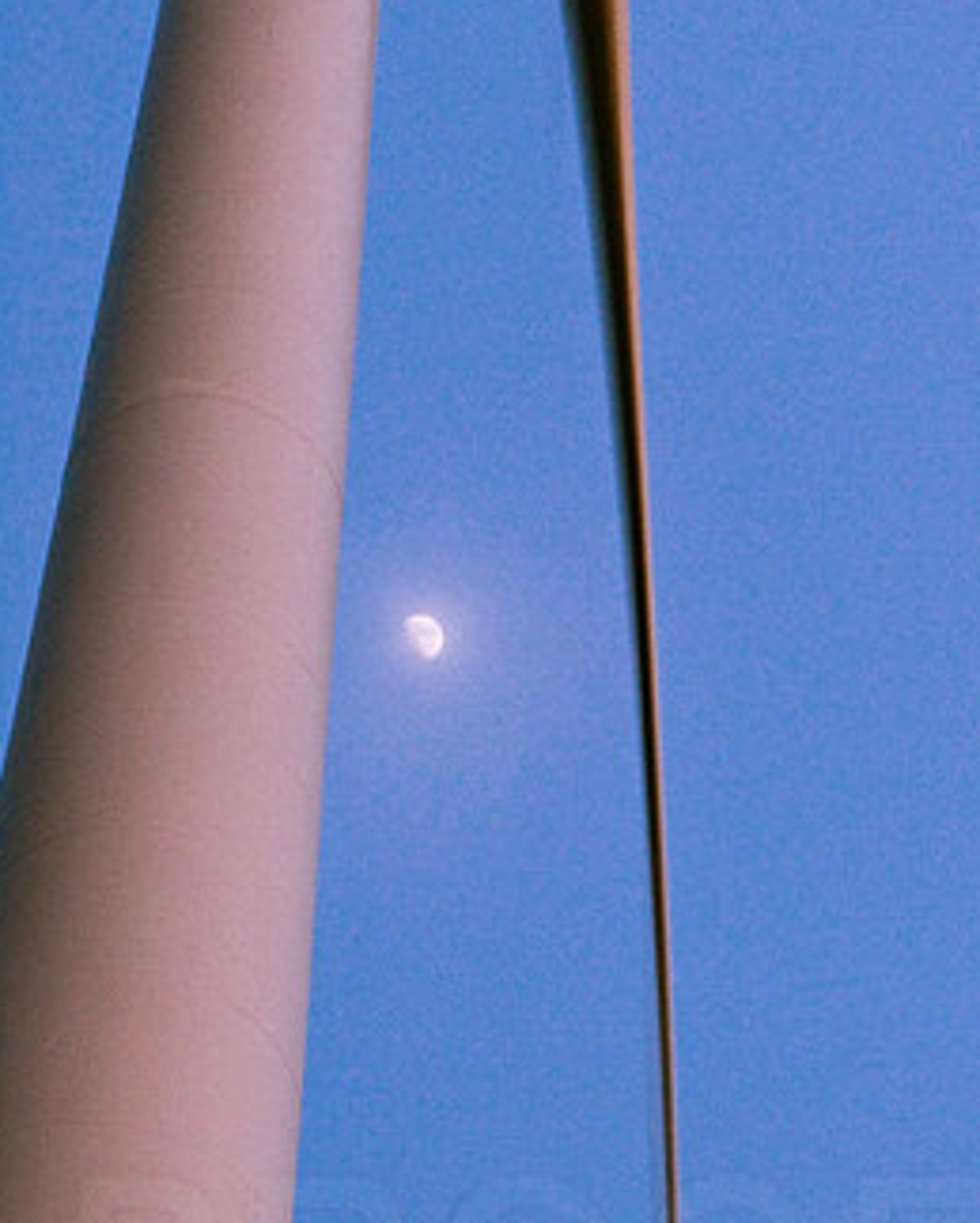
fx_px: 4960
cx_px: 513
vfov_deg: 14.0
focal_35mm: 137
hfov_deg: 11.3
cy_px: 526
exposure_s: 1/2
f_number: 11
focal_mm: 70
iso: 200
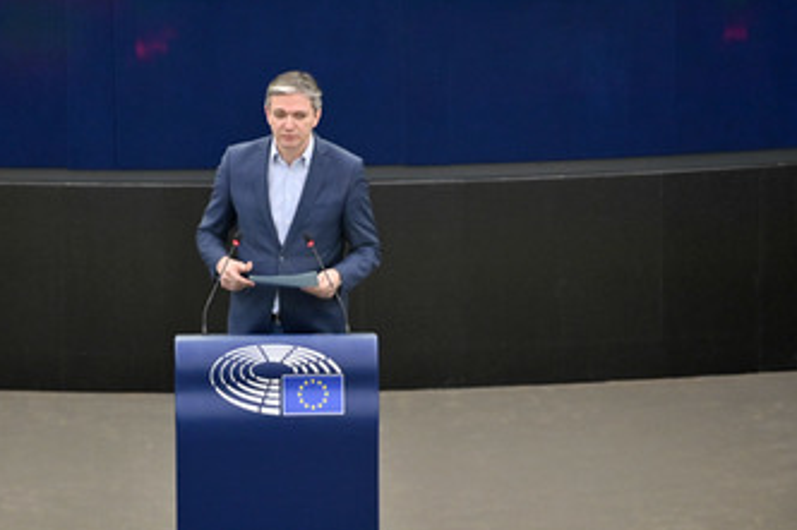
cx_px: 281
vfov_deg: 5.1
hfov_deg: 7.6
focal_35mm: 271
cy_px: 350
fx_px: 5996
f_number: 2.8
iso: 1000
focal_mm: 200
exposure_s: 1/250
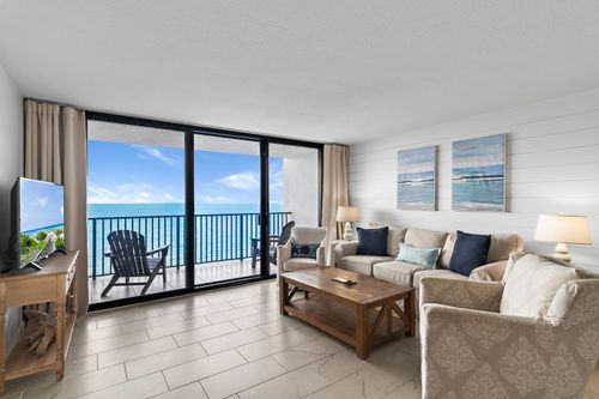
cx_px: 300
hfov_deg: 93.3
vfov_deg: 70.4
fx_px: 283
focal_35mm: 17
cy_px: 200
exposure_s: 1/1.67
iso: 100
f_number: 8
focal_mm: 17
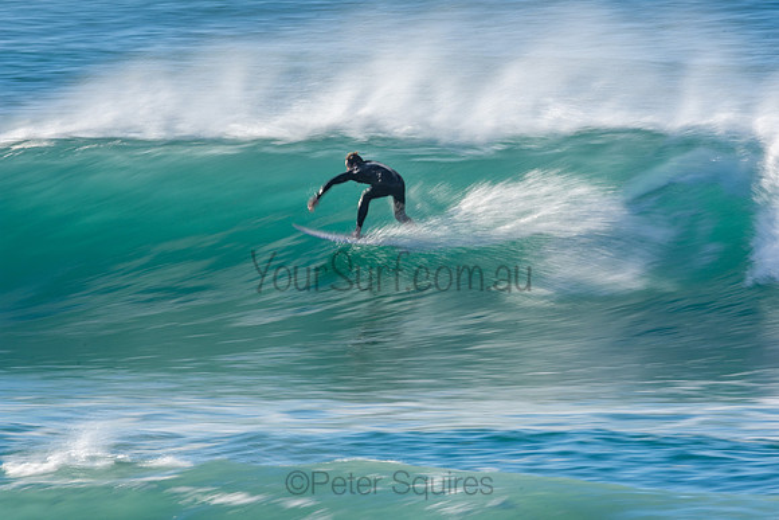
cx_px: 390
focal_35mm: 750
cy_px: 260
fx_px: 16232
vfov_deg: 1.8
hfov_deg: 2.7
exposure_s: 1/40
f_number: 22
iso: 100
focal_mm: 500
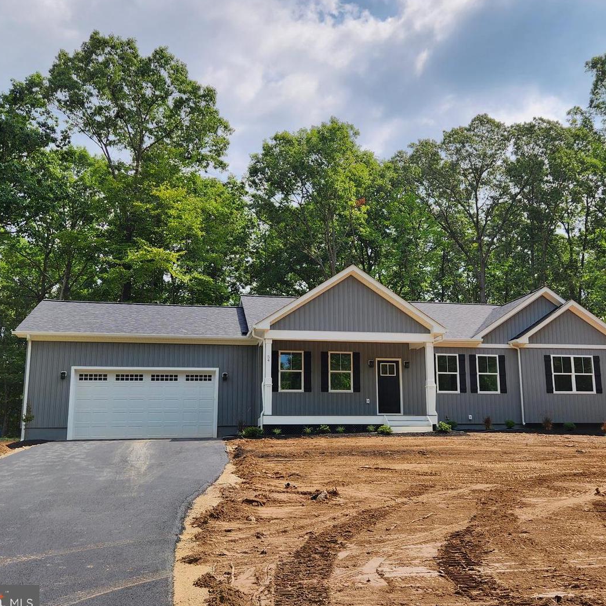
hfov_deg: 57.0
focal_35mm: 28
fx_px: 555
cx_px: 355
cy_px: 305
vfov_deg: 57.3
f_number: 1.8
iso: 20
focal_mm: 5.4
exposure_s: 1/1884
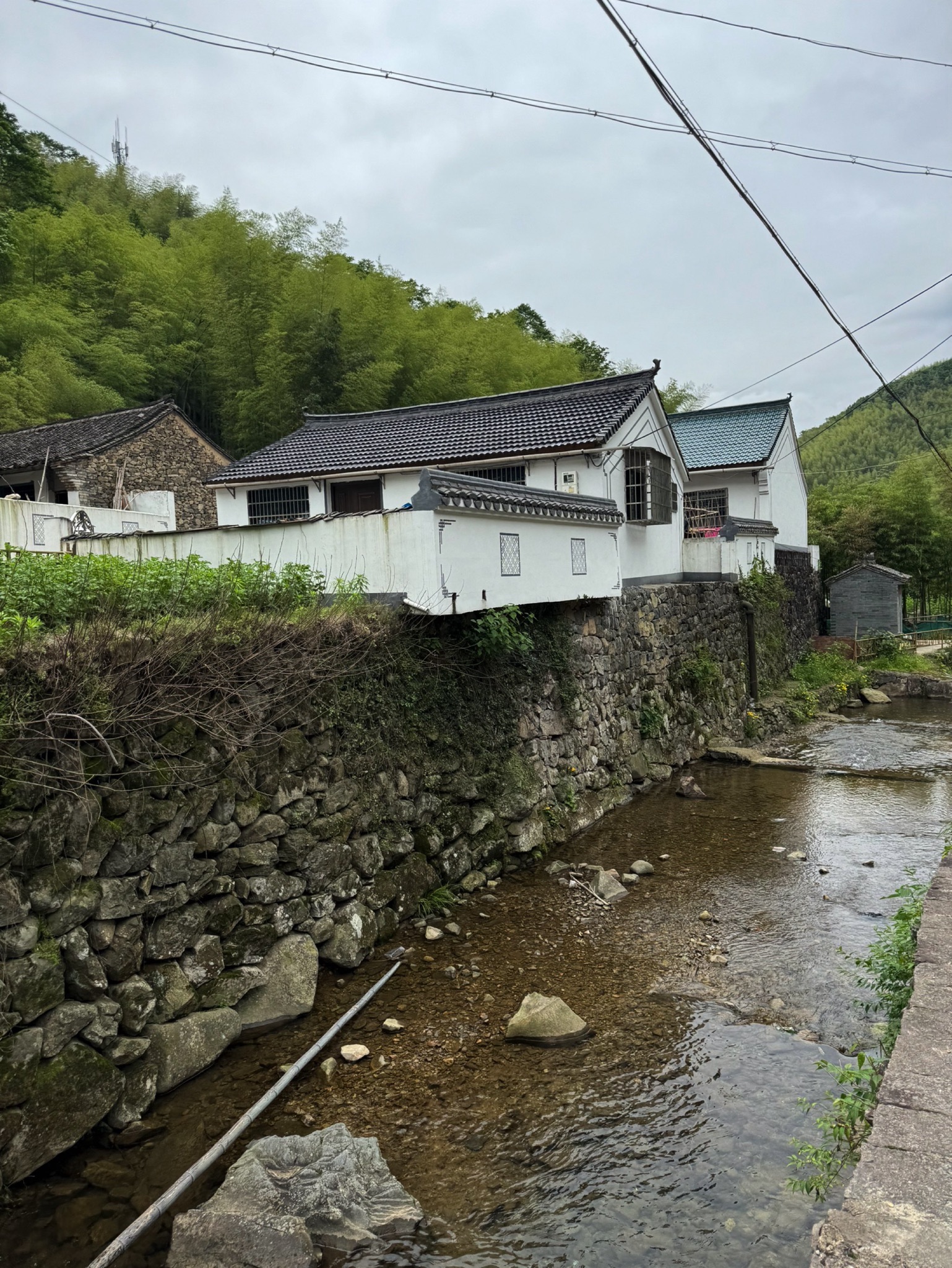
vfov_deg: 71.6
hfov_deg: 56.9
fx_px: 879
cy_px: 634
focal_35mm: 24
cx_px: 476
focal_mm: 6.76
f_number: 1.78
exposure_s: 1/4950
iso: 80
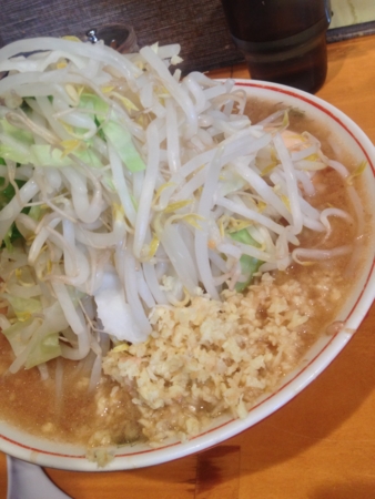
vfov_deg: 52.6
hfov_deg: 40.7
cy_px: 250
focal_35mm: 35
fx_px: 505
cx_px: 188
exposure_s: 1/20
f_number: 2.4
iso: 160
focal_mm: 4.28
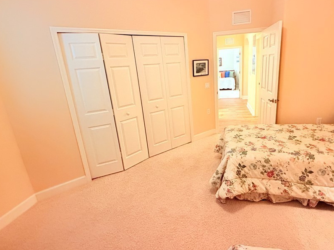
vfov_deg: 71.3
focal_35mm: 18
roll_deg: +4.5
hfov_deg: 87.2
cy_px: 108
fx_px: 174
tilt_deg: -14.9
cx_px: 190
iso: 1000
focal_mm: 2.22
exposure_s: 1/60
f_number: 2.2
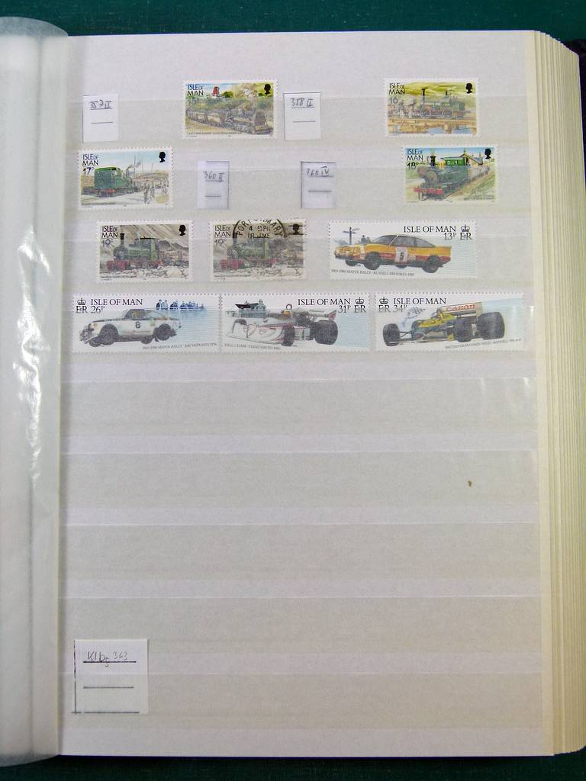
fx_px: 767
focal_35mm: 34
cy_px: 390
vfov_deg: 54.0
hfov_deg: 41.8
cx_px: 293
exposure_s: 1/160
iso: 100
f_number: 4
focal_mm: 6.2
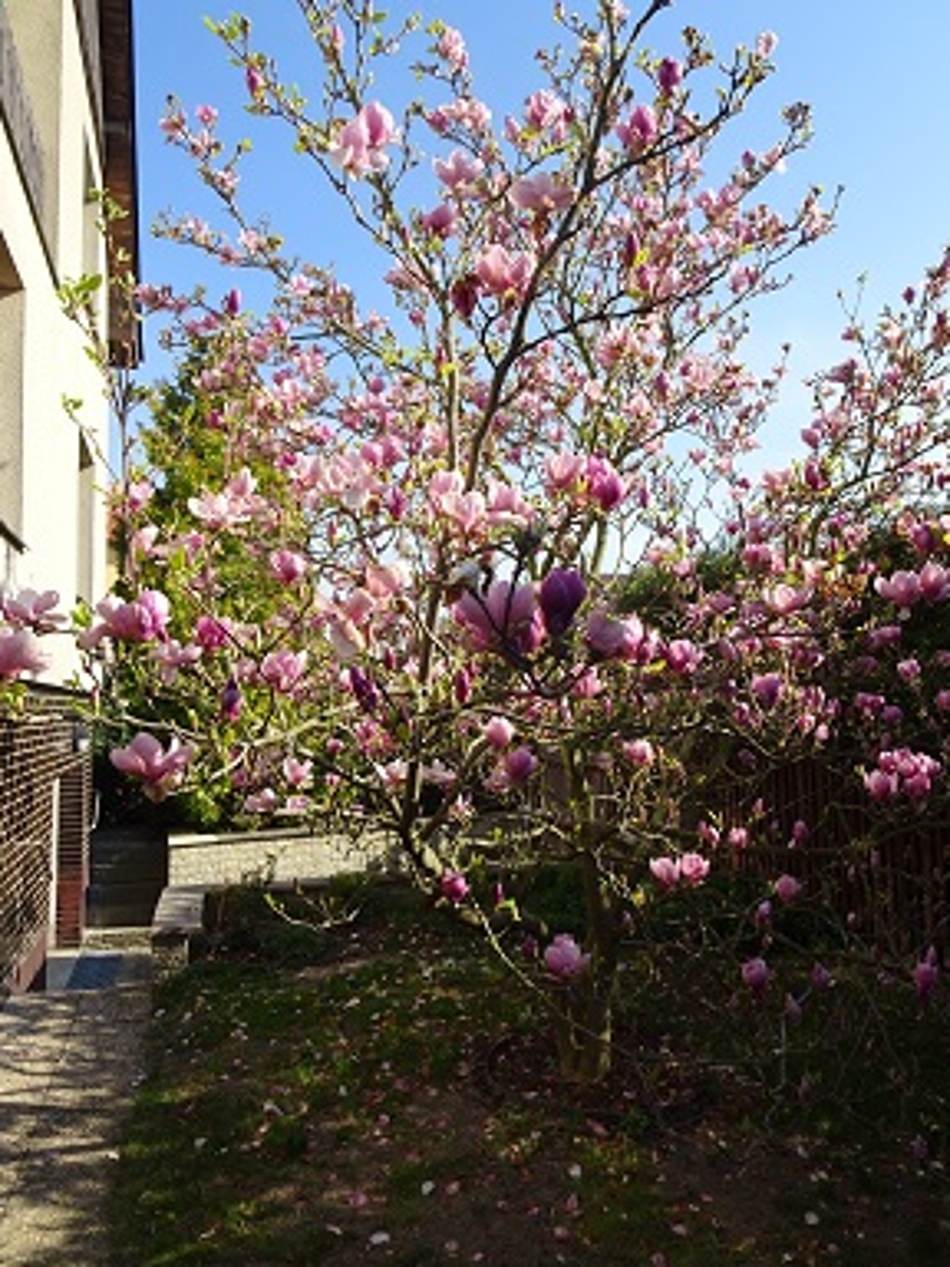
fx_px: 915
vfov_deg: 69.4
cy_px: 627
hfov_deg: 54.9
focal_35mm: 25
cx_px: 488
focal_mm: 4.1
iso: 80
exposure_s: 1/500
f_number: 3.5
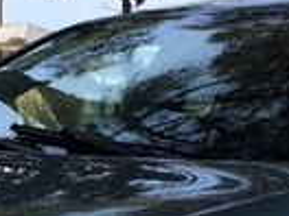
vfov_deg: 10.0
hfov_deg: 13.6
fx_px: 1211
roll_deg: -0.9
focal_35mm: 145
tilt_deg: -7.7
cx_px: 186
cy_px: 280
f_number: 2.2
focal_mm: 4.15
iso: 32
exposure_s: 1/855
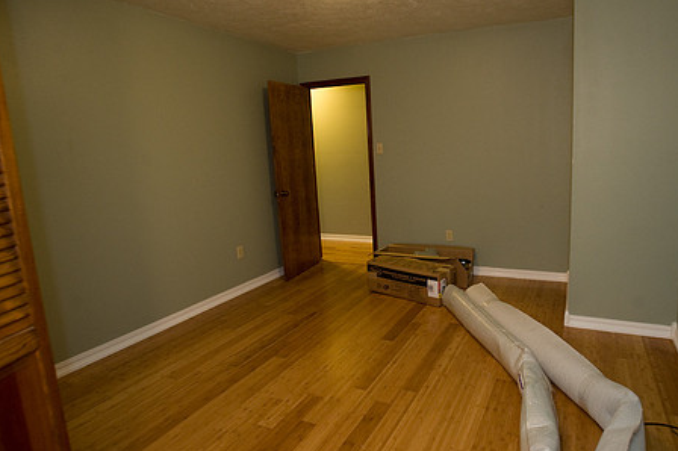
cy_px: 216
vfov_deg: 57.1
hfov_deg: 77.9
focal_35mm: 22
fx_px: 414
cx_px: 400
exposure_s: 1/40
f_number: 4
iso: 1250
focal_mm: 17
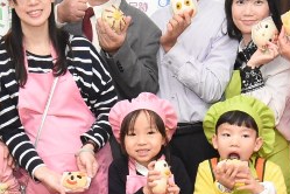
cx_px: 128
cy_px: 248
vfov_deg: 16.2
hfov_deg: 25.3
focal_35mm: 80
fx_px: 645
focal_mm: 13
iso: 2500
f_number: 5.6
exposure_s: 1/400
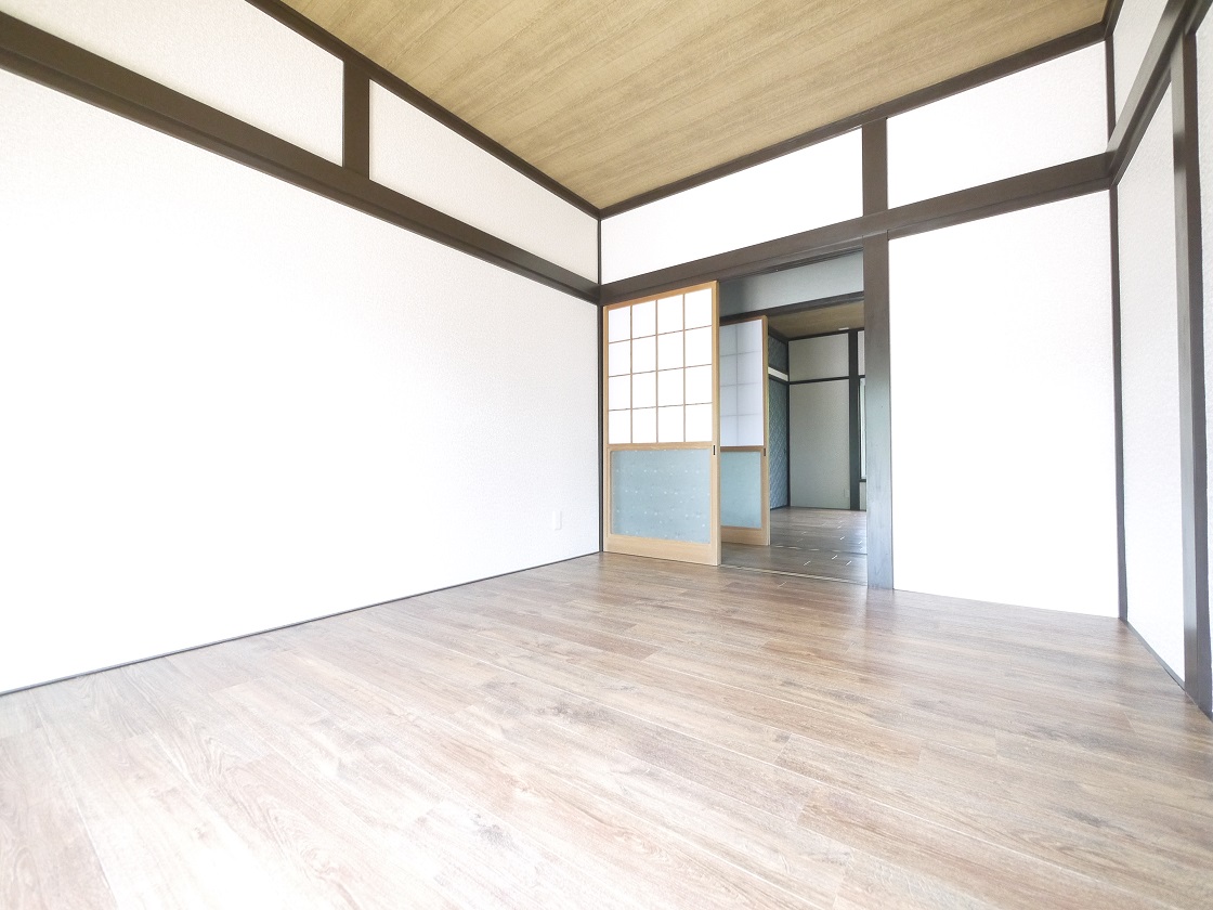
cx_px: 606
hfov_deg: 102.1
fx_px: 491
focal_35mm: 14
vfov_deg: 85.7
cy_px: 455
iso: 1250
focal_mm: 7
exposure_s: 1/60
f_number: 4
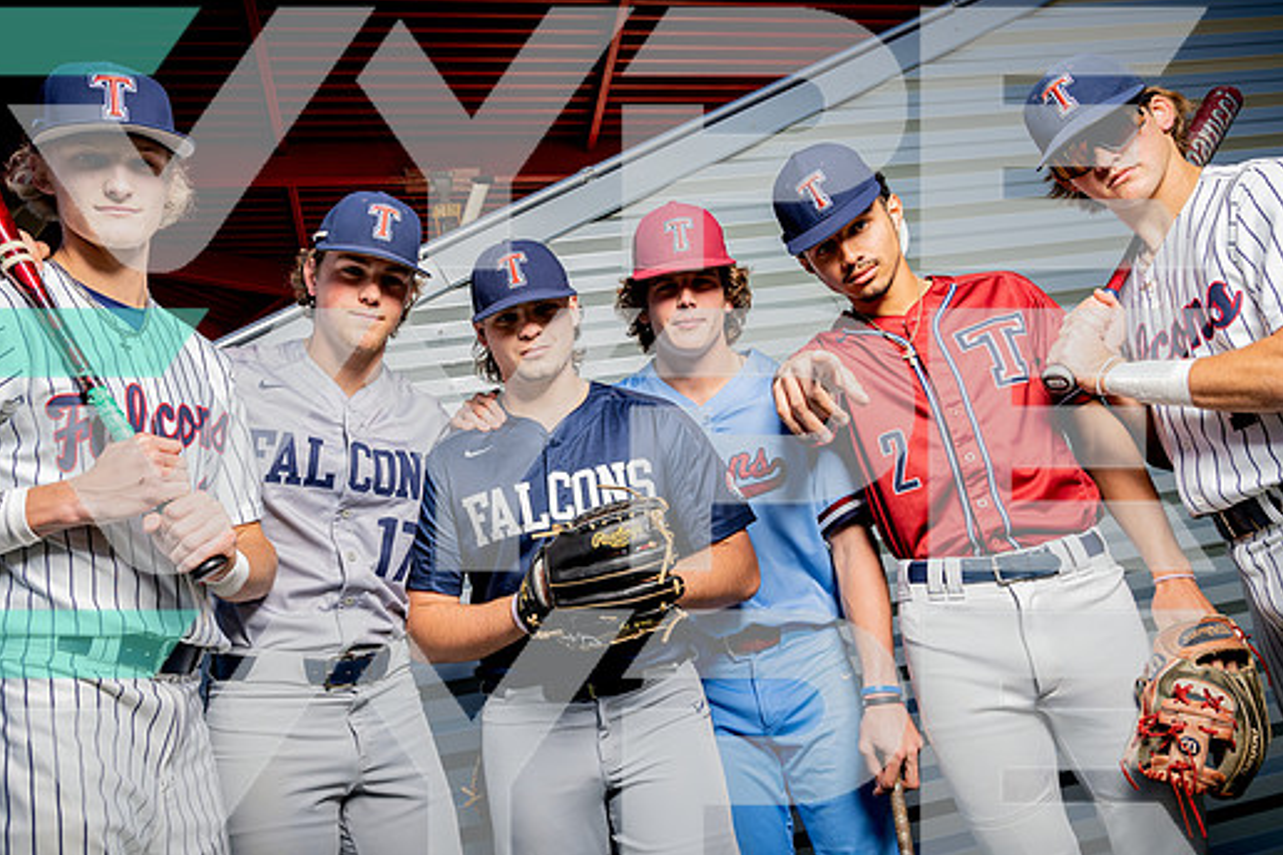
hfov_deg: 67.2
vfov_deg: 47.9
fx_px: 962
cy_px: 441
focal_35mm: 27
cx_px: 582
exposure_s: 1/250
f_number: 8
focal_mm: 24
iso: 125
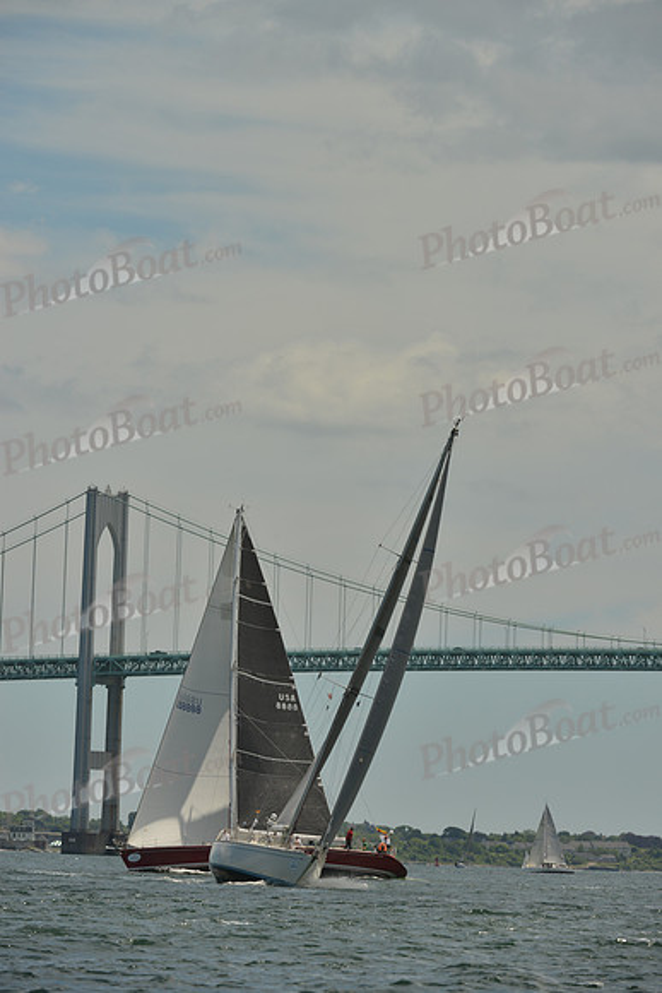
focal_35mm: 250
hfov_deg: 5.5
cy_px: 496
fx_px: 6891
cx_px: 331
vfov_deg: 8.2
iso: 200
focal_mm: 250
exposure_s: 1/1000
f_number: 9
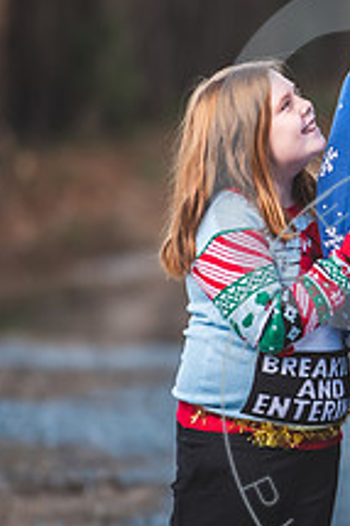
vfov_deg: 3.8
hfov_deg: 2.5
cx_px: 595
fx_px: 7887
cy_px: 190
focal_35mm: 540
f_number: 2.8
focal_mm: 200
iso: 100
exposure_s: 1/200
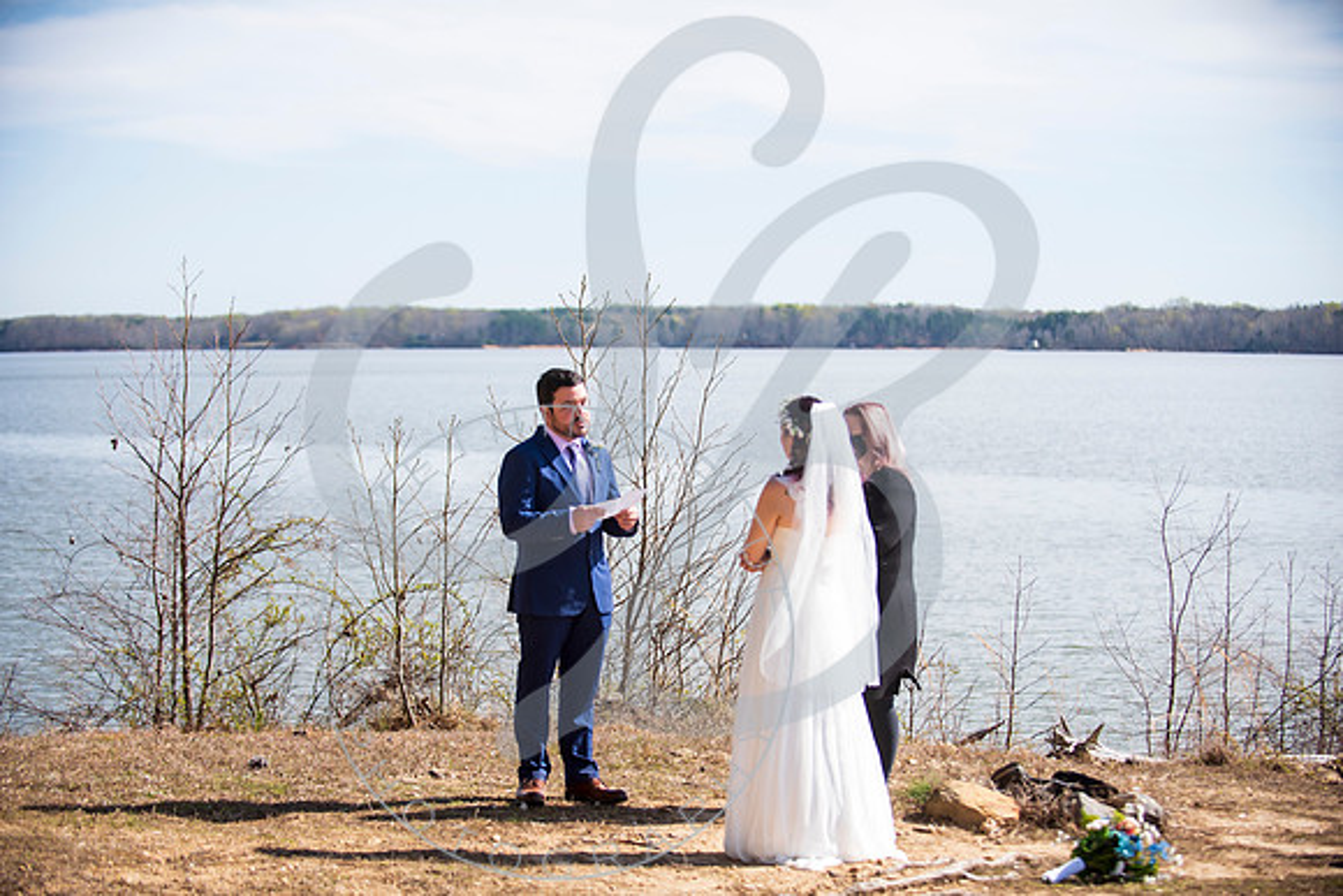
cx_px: 672
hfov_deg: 28.8
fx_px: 2612
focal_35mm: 70
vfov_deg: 19.5
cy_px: 448
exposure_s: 1/1000
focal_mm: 70
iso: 100
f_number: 2.8
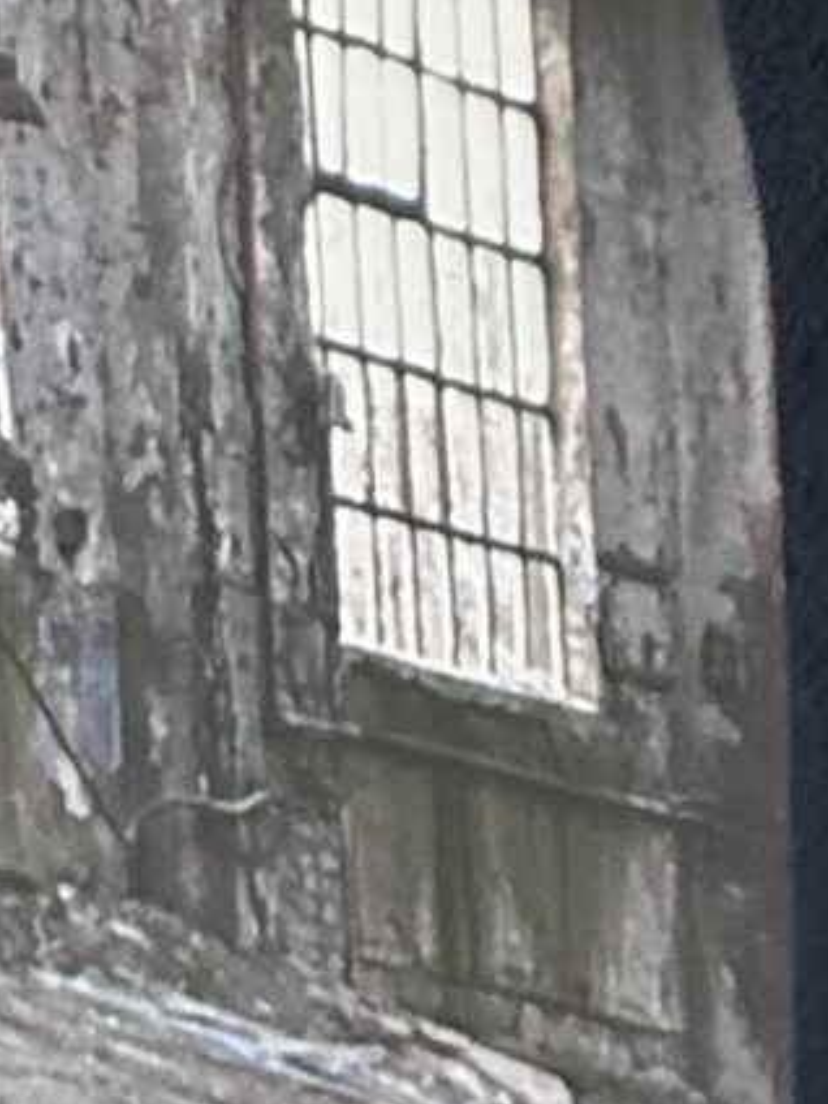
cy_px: -2216
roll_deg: +0.6
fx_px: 5007
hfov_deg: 8.4
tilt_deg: -13.5
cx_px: 2224
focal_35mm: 157
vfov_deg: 9.7
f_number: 1.5
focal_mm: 5.7
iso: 200
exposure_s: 1/60
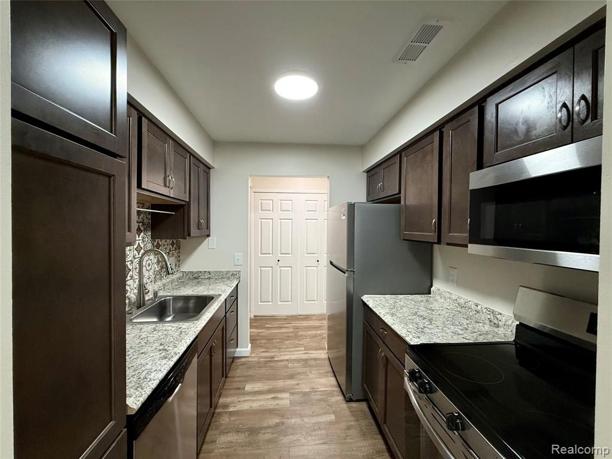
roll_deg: -0.3
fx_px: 248
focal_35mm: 14
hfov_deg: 102.1
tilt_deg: +0.0
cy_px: 230
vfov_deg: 85.7
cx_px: 306
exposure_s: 1/120
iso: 320
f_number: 2.2
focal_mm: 2.22
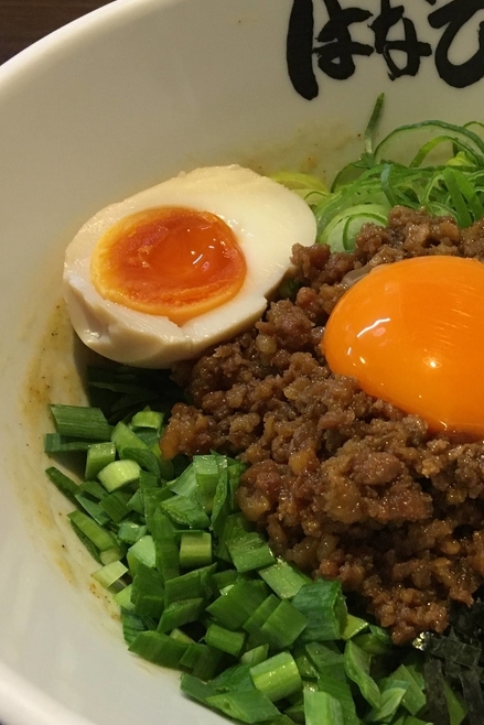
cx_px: 424
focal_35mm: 55
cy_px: 404
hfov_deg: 24.0
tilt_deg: -50.8
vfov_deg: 36.2
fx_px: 1108
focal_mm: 4.15
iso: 160
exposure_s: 1/30
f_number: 2.2
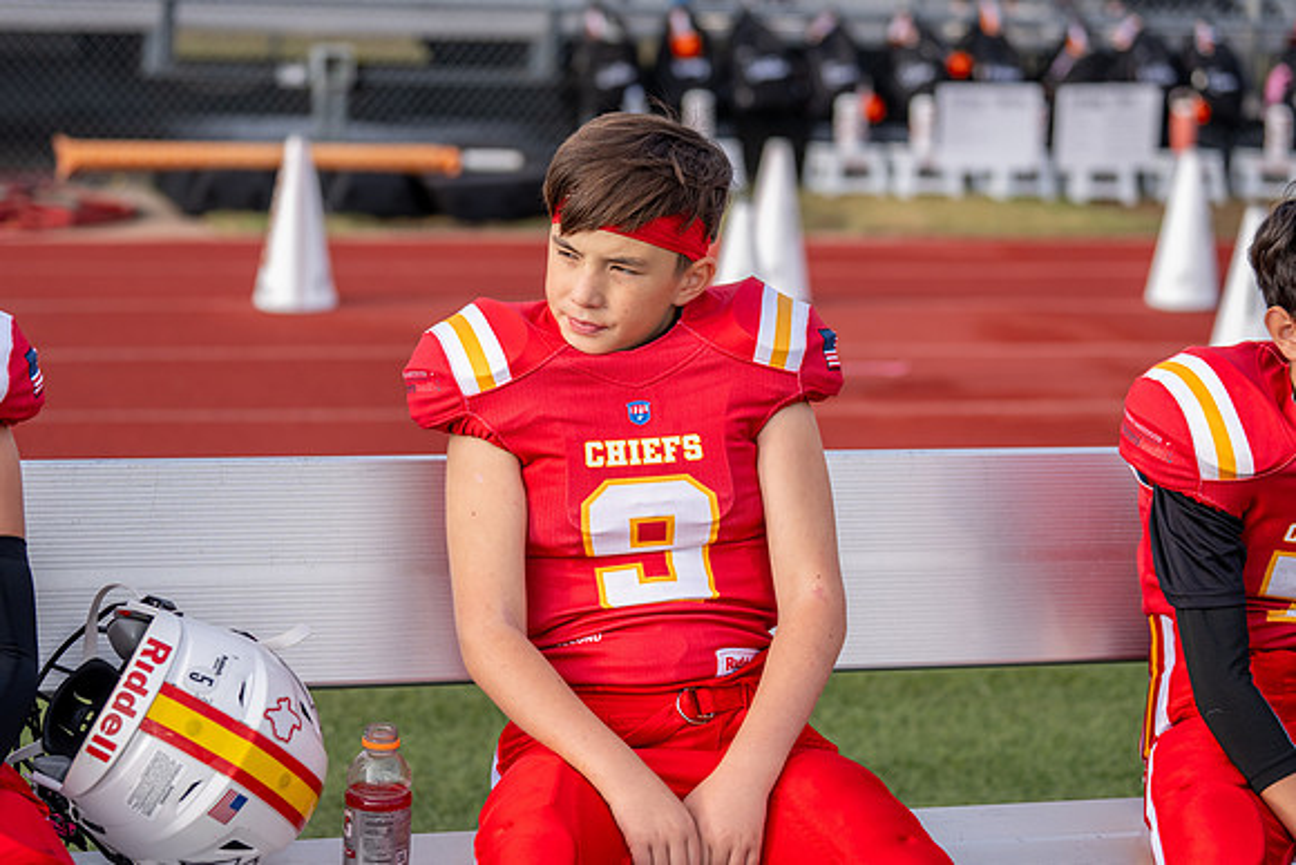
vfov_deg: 15.7
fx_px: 3133
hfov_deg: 23.4
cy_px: 407
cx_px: 616
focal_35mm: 87
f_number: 2.8
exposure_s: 1/2000
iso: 250
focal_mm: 70
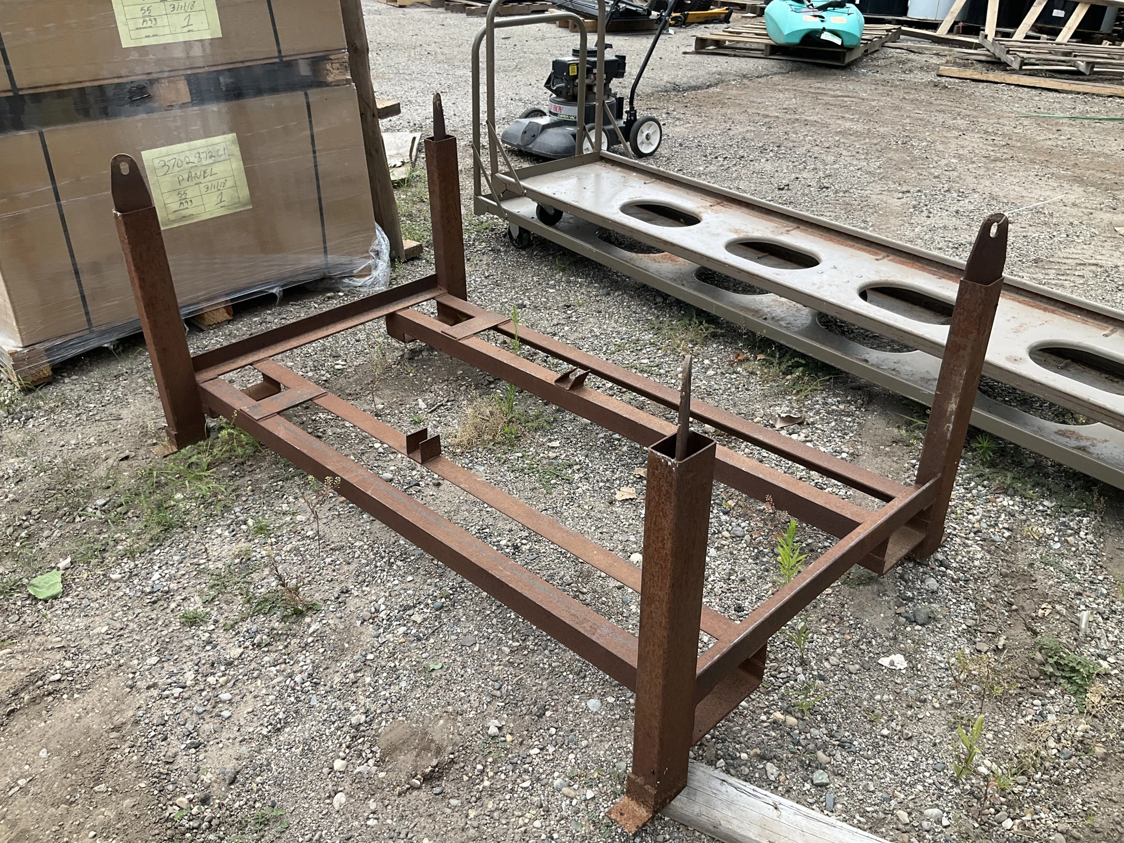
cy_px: 422
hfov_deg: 61.7
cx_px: 562
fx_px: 942
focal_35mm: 29
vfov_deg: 48.2
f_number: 1.8
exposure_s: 1/709
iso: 25
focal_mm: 3
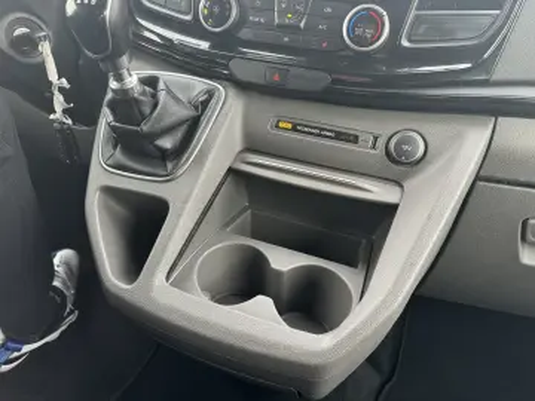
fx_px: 371
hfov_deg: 71.6
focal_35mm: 24
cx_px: 268
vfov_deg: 56.8
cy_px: 200
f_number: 1.78
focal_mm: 6.76
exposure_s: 1/70
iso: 200
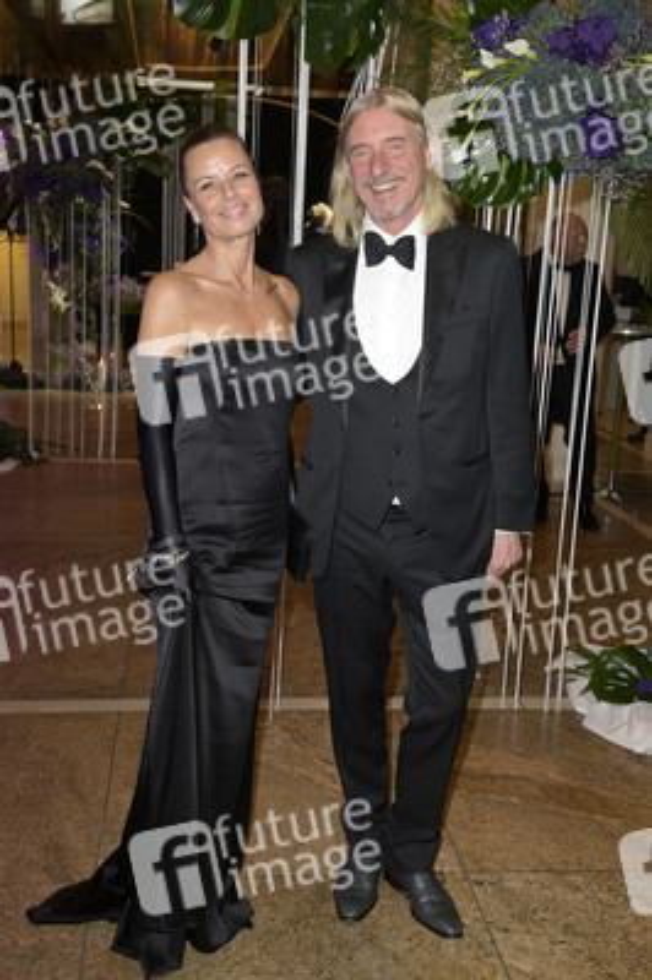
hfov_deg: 31.8
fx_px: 1143
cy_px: 490
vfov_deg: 46.4
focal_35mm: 42
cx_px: 326
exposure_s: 1/125
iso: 2500
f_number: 5.6
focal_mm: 42
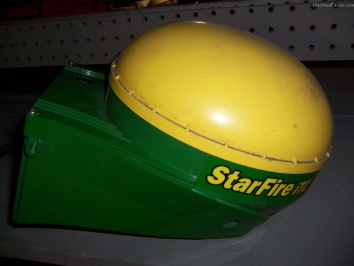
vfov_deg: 42.9
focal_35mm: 33
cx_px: 177
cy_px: 133
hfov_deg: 55.4
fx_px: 337
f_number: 2.8
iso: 140
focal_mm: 5.5
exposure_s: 1/60
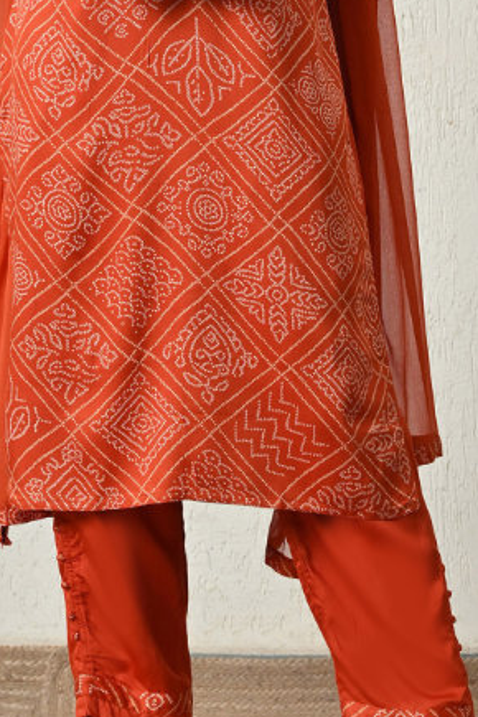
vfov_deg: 12.0
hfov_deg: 8.1
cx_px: 194
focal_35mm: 170
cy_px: 107
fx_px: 3386
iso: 320
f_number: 8
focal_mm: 77
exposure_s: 1/160
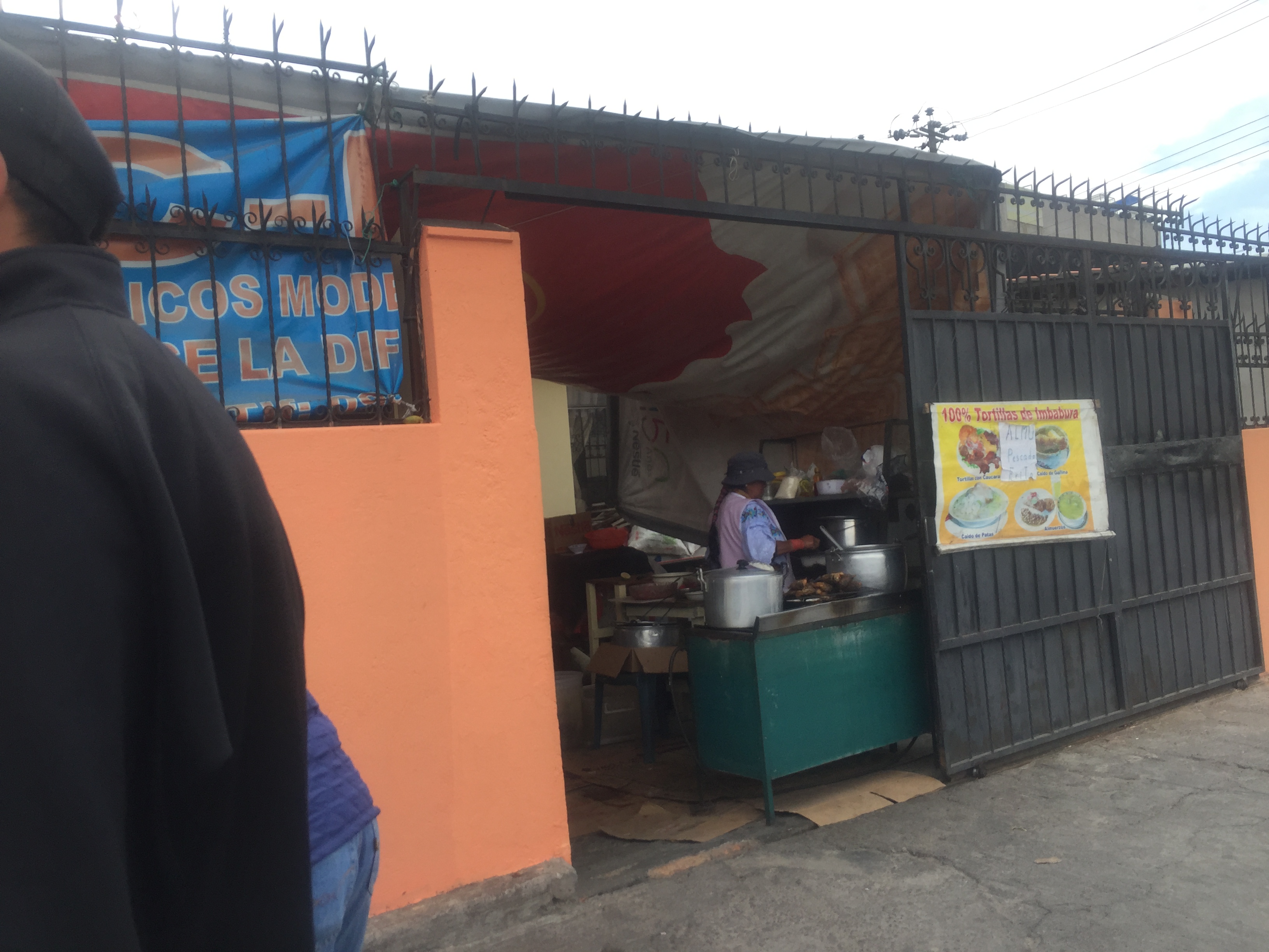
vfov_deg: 48.2
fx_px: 1063
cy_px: 476
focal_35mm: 29
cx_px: 634
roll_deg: +2.7
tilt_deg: -0.6
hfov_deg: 61.7
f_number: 2.2
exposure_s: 1/920
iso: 32
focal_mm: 4.15
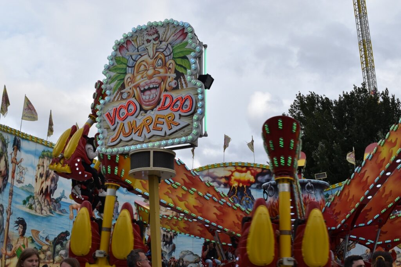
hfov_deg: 43.6
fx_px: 501
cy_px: 134
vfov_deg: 29.9
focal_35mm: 45
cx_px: 200
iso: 200
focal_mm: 30
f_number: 9
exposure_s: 1/320
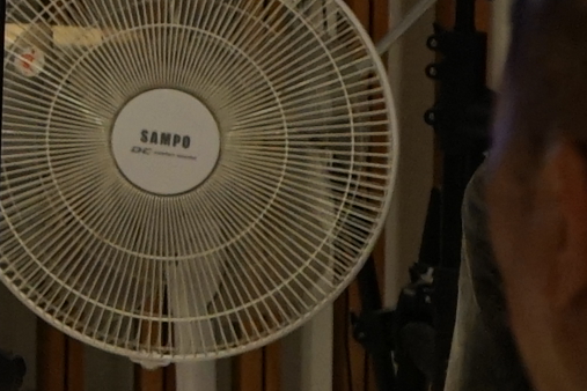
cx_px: -1099
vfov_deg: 4.7
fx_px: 4679
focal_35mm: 287
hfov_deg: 6.6
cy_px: -296
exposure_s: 1/160
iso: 1250
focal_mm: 37
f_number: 4
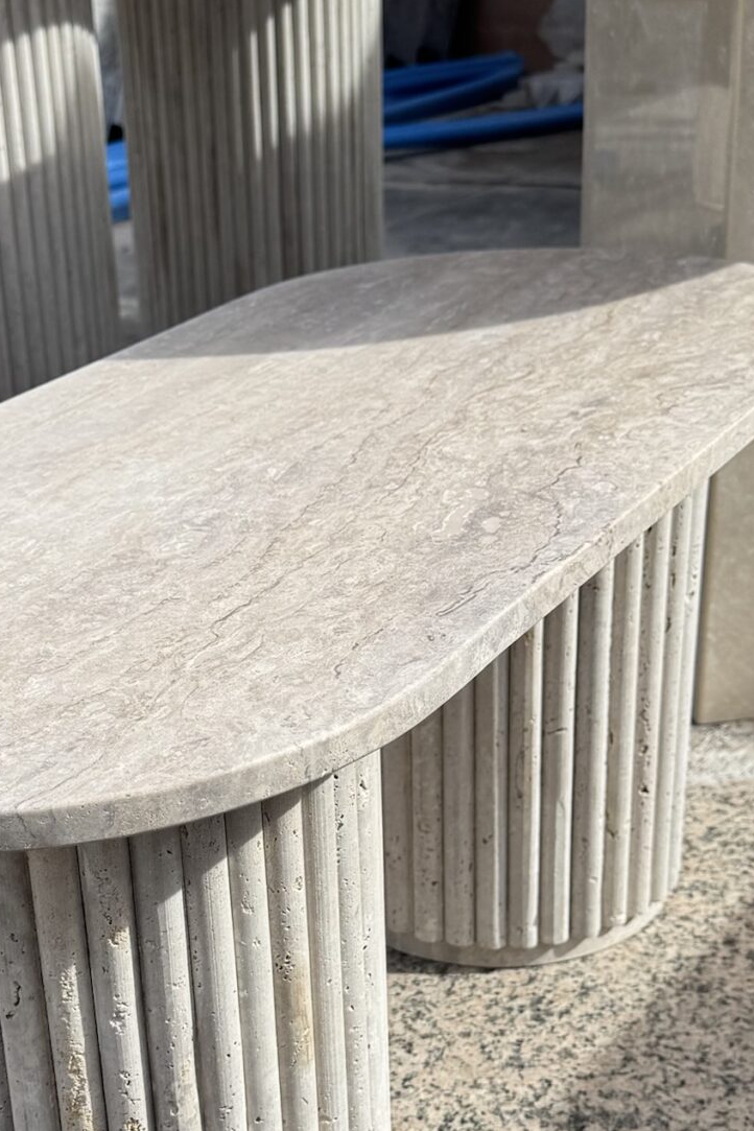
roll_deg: +3.6
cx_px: 207
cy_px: 768
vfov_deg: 33.6
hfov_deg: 22.8
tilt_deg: -25.0
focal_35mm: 59
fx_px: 1853
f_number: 1.78
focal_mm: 6.76
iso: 80
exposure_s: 1/4950
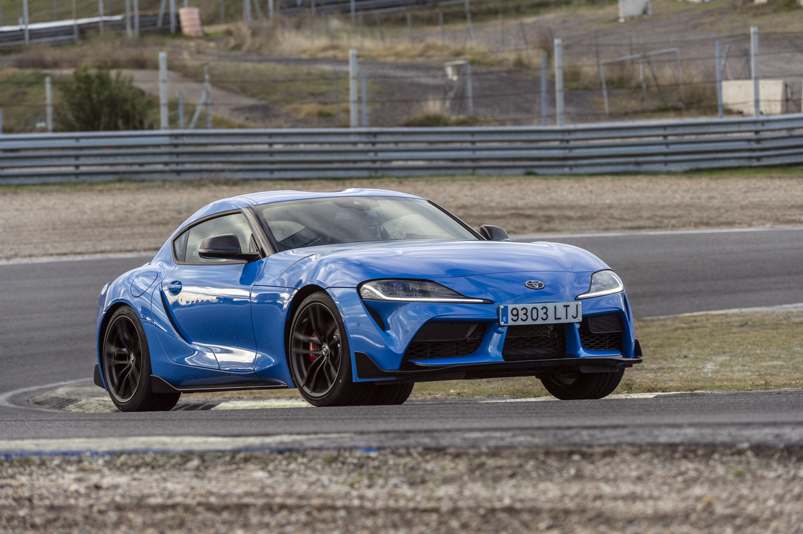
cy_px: 267
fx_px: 4458
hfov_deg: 10.3
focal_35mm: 200
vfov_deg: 6.9
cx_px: 402
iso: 2000
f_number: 6.3
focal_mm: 200
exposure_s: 1/1000
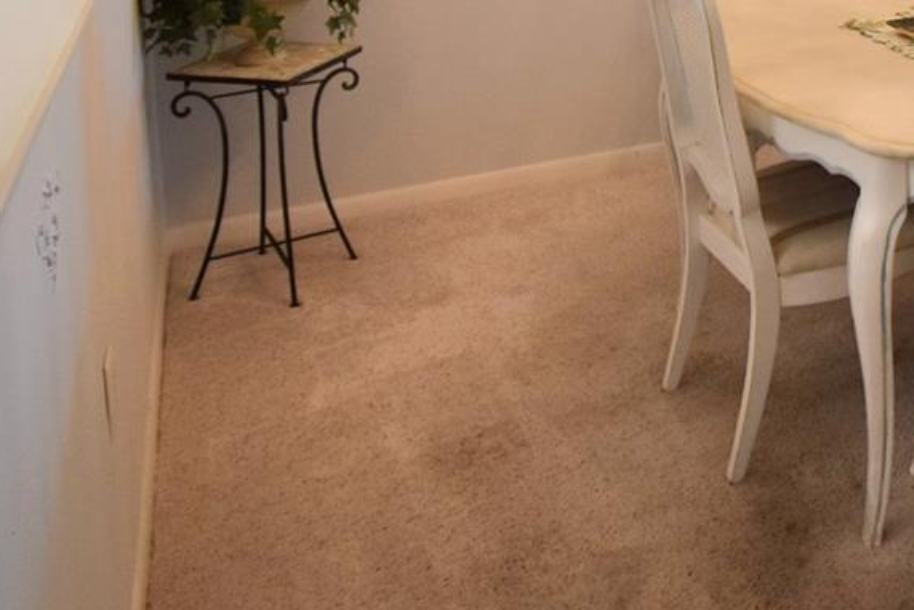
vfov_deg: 28.0
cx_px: 952
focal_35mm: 42
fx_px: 1067
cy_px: -120
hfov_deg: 39.7
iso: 400
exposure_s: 1/80
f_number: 4.5
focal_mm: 10
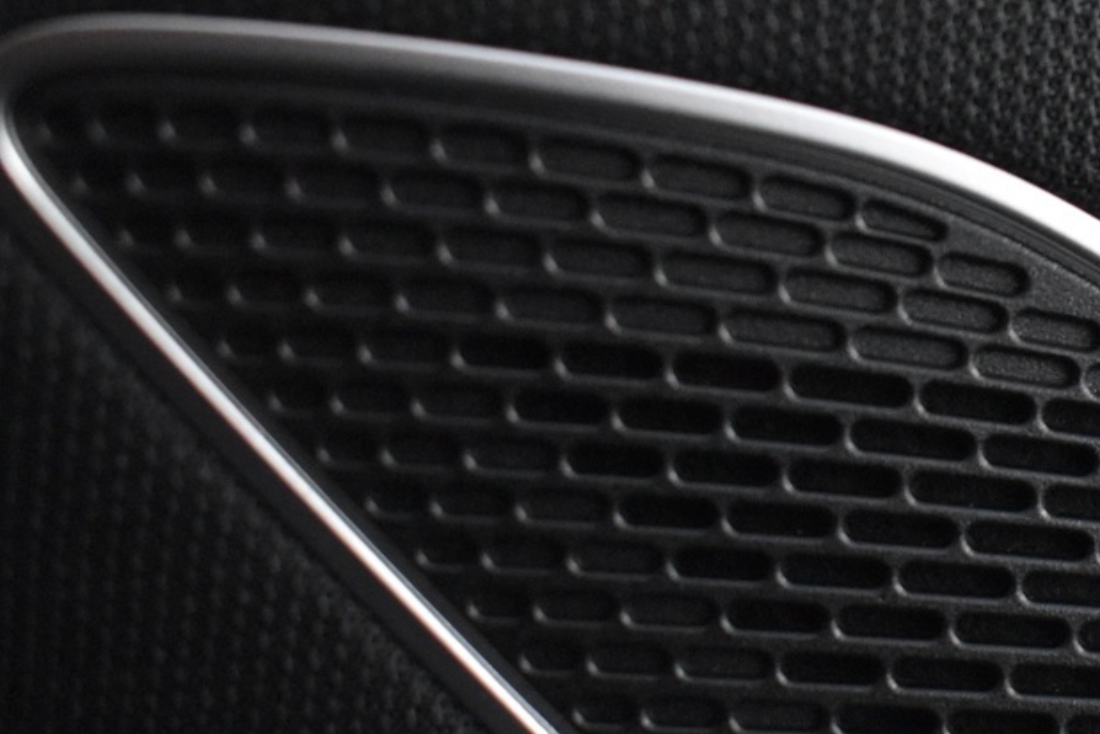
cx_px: 1223
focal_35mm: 90
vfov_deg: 15.1
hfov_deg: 21.3
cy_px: 540
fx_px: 2760
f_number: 3.8
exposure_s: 1/90
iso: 3200
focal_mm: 23
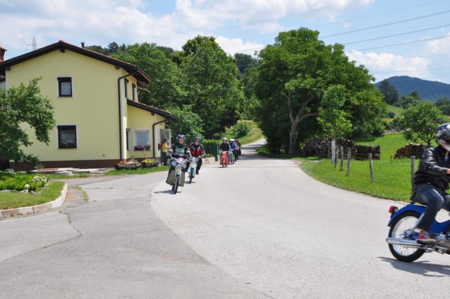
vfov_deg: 25.7
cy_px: 150
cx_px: 225
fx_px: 655
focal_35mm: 52
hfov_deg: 37.9
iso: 200
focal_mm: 35
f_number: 10
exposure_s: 1/400
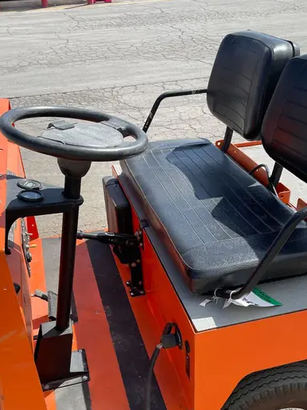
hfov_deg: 38.6
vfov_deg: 49.5
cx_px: 157
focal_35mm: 37
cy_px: 266
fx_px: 438
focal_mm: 4.2
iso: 50
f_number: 1.6
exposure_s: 1/2398
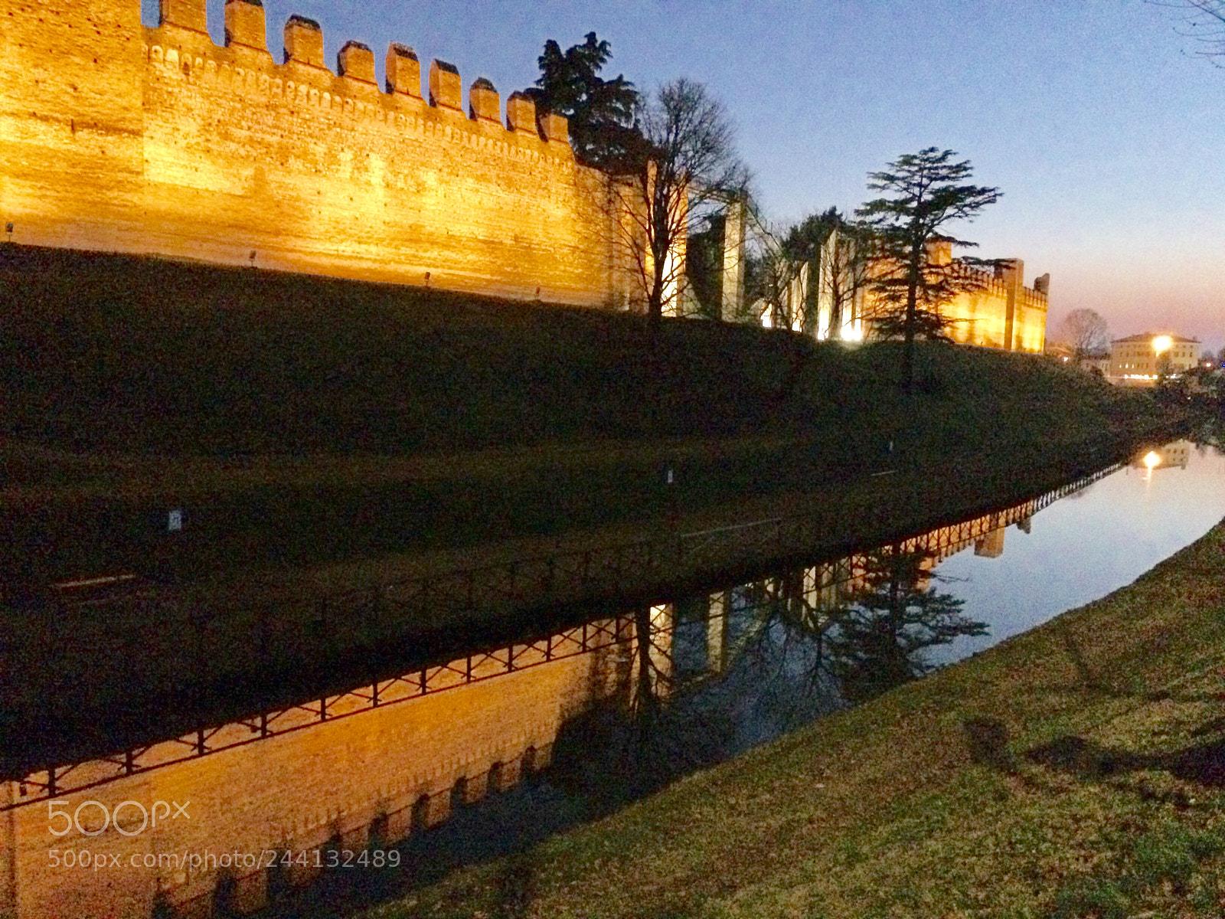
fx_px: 1026
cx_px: 612
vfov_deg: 48.2
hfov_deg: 61.7
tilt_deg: -7.4
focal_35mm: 29
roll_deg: -1.3
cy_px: 460
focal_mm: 4.15
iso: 1000
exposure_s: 1/17
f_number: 2.2
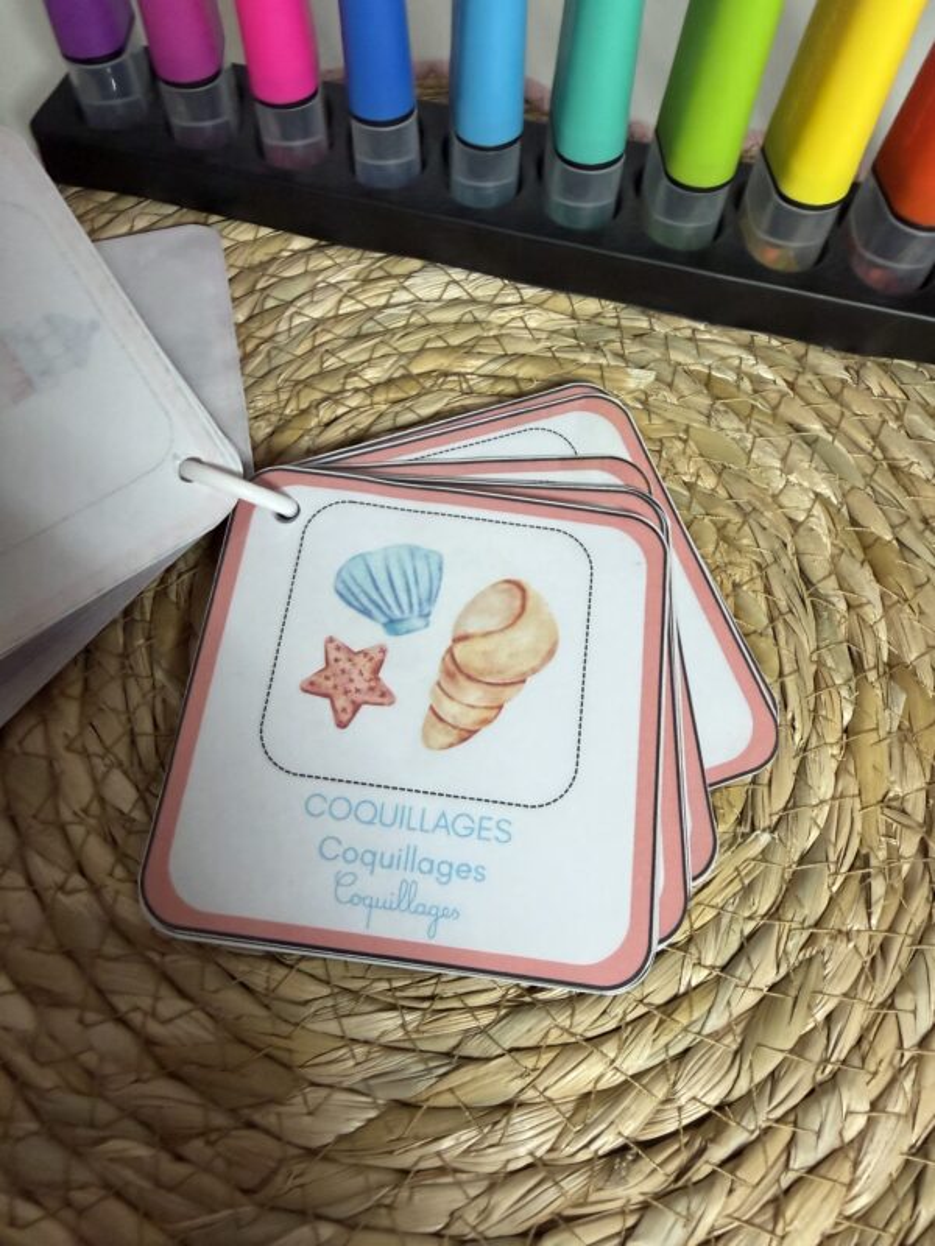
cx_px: 468
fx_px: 864
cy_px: 623
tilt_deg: -63.3
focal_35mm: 24
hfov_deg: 56.8
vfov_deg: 71.6
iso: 320
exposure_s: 1/121
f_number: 2.2
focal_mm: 2.22
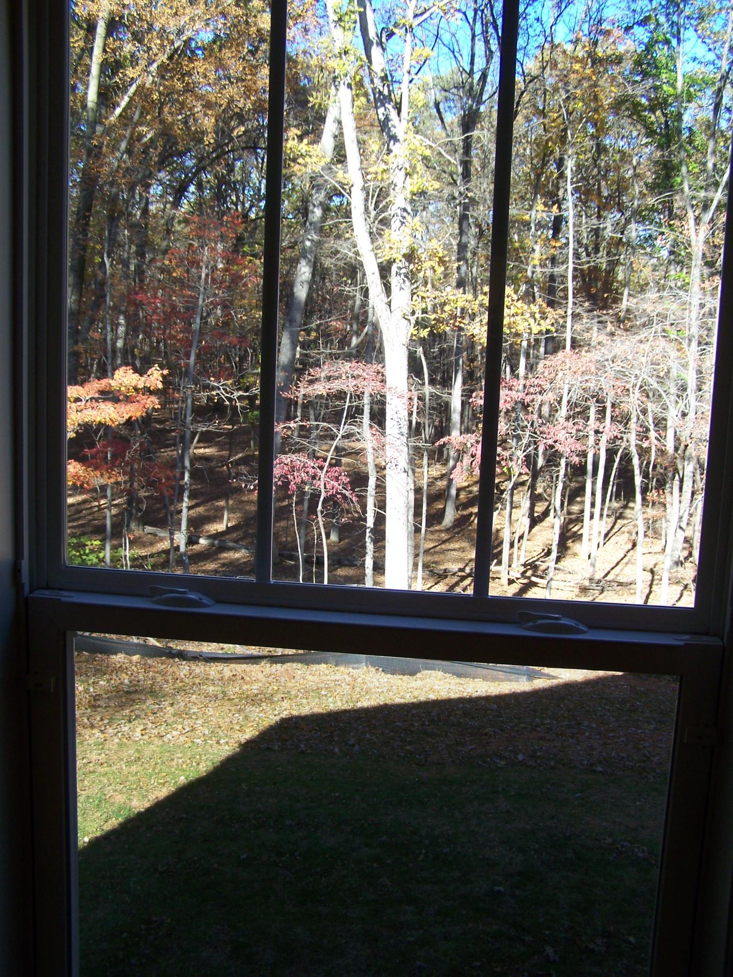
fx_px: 1073
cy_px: 488
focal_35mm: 38
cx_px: 366
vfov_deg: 49.0
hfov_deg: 37.7
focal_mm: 6.3
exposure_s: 1/125
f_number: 2.8
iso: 64
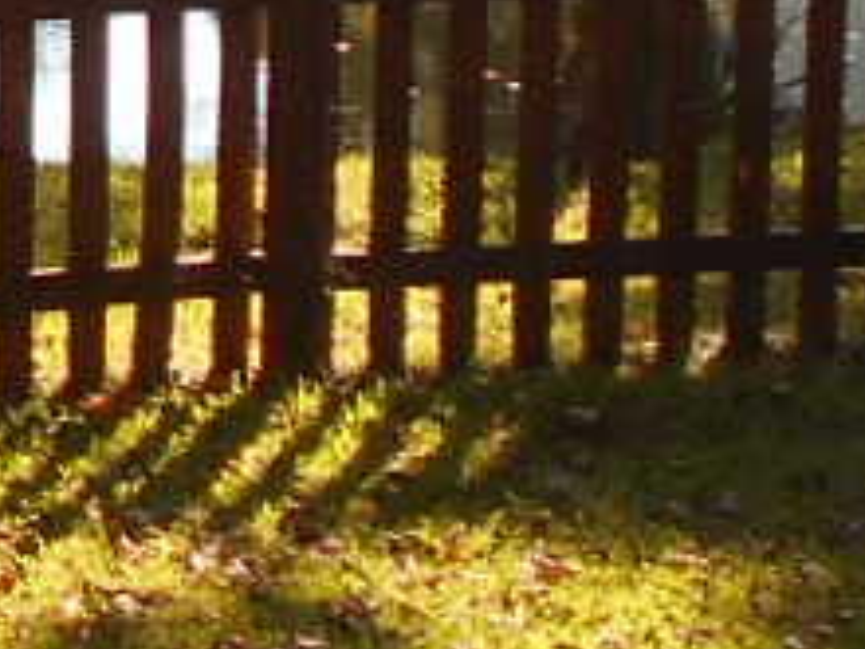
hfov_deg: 9.0
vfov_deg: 7.8
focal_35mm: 189
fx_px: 4723
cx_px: -1463
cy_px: -232
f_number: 3.2
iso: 80
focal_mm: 4.6
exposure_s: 1/320
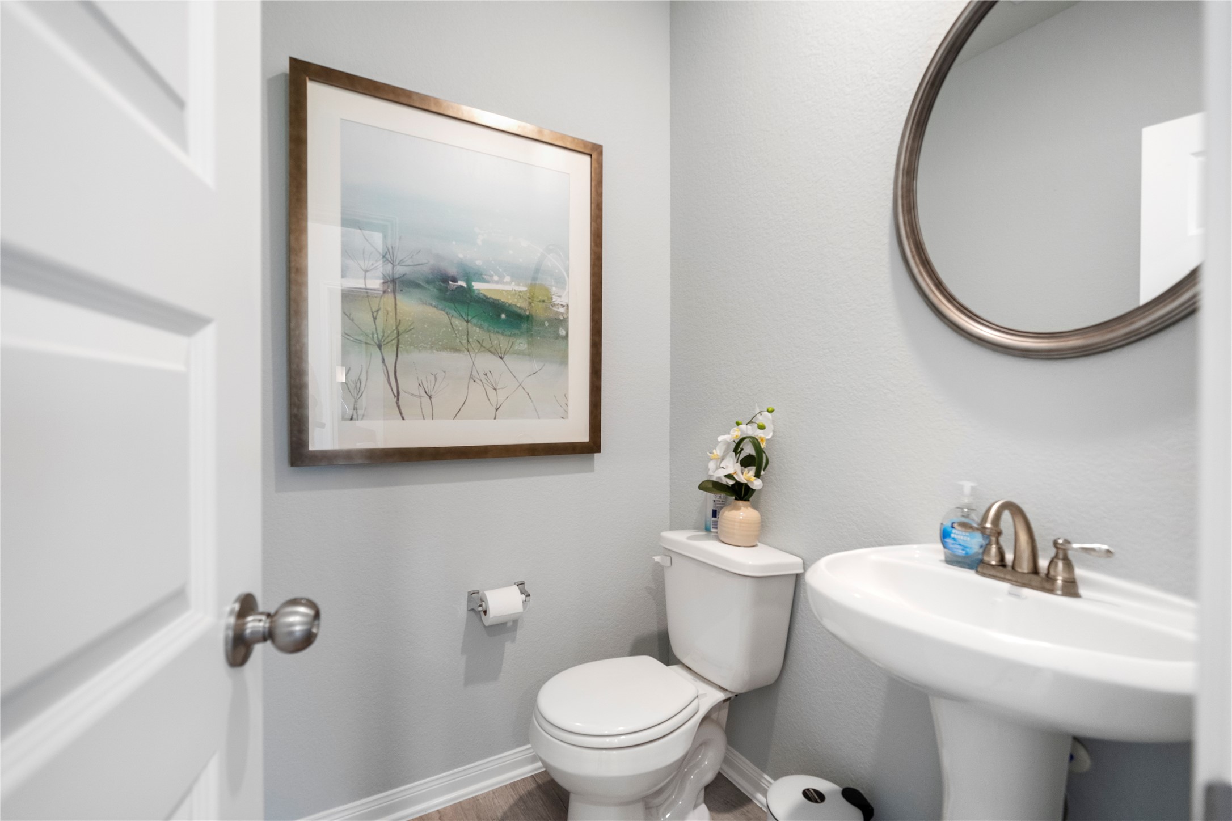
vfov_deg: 77.3
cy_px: 410
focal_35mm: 15
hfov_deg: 100.4
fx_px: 513
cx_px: 616
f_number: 4
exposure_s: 1/30
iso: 1600
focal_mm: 15
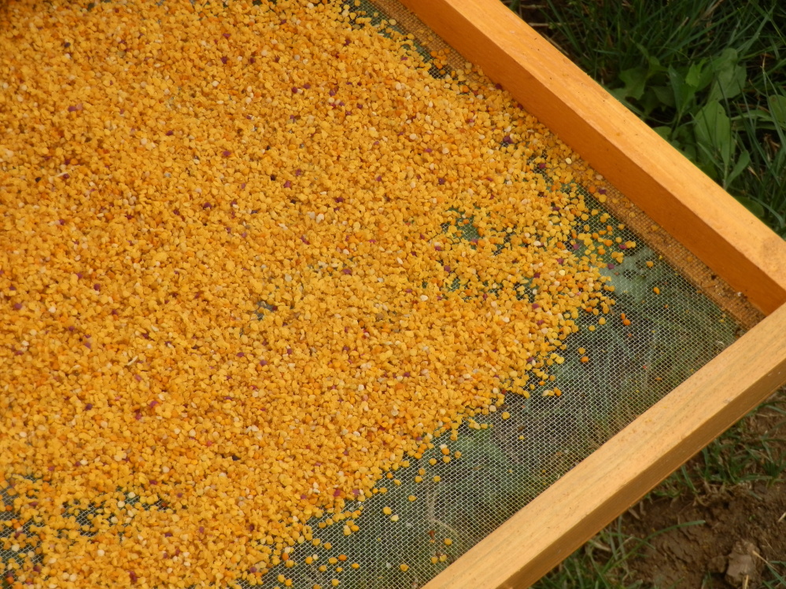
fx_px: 2543
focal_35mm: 112
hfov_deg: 17.6
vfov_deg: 13.2
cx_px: 393
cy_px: 294
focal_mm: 20.04
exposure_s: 1/160
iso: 80
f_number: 4.4
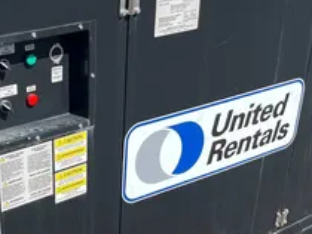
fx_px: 614
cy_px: 165
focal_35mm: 68
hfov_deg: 28.1
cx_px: 76
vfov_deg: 21.5
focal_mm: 5.1
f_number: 1.6
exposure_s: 1/2755
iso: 50
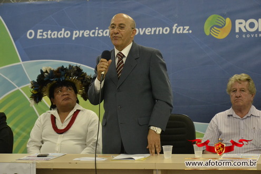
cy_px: 87
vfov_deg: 13.8
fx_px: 718
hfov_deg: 20.6
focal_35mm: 99
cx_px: 130
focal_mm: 66
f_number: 5.3
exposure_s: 1/125
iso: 3200
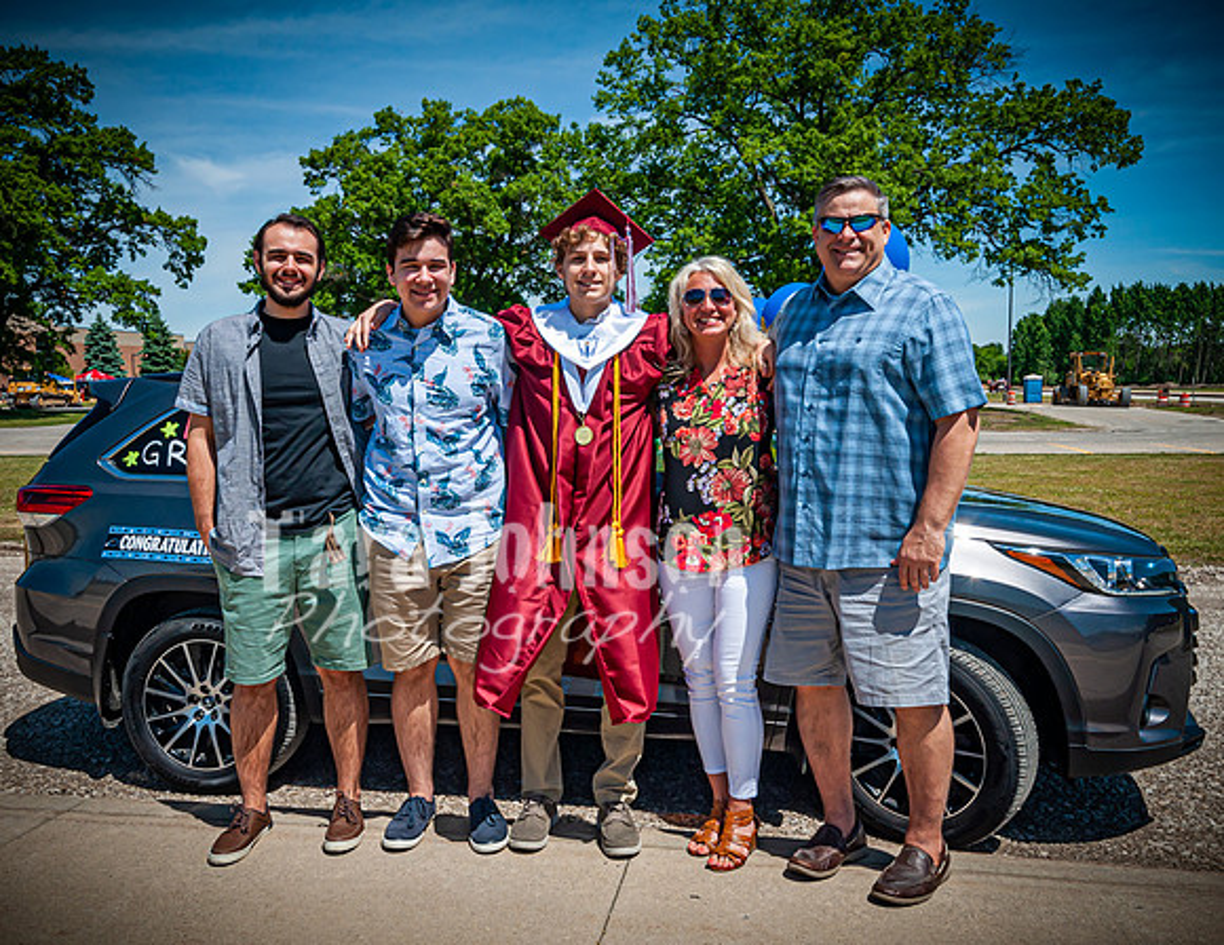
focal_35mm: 32
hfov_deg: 57.0
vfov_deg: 45.5
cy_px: 472
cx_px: 589
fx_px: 1126
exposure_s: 1/500
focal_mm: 19
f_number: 11
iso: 200
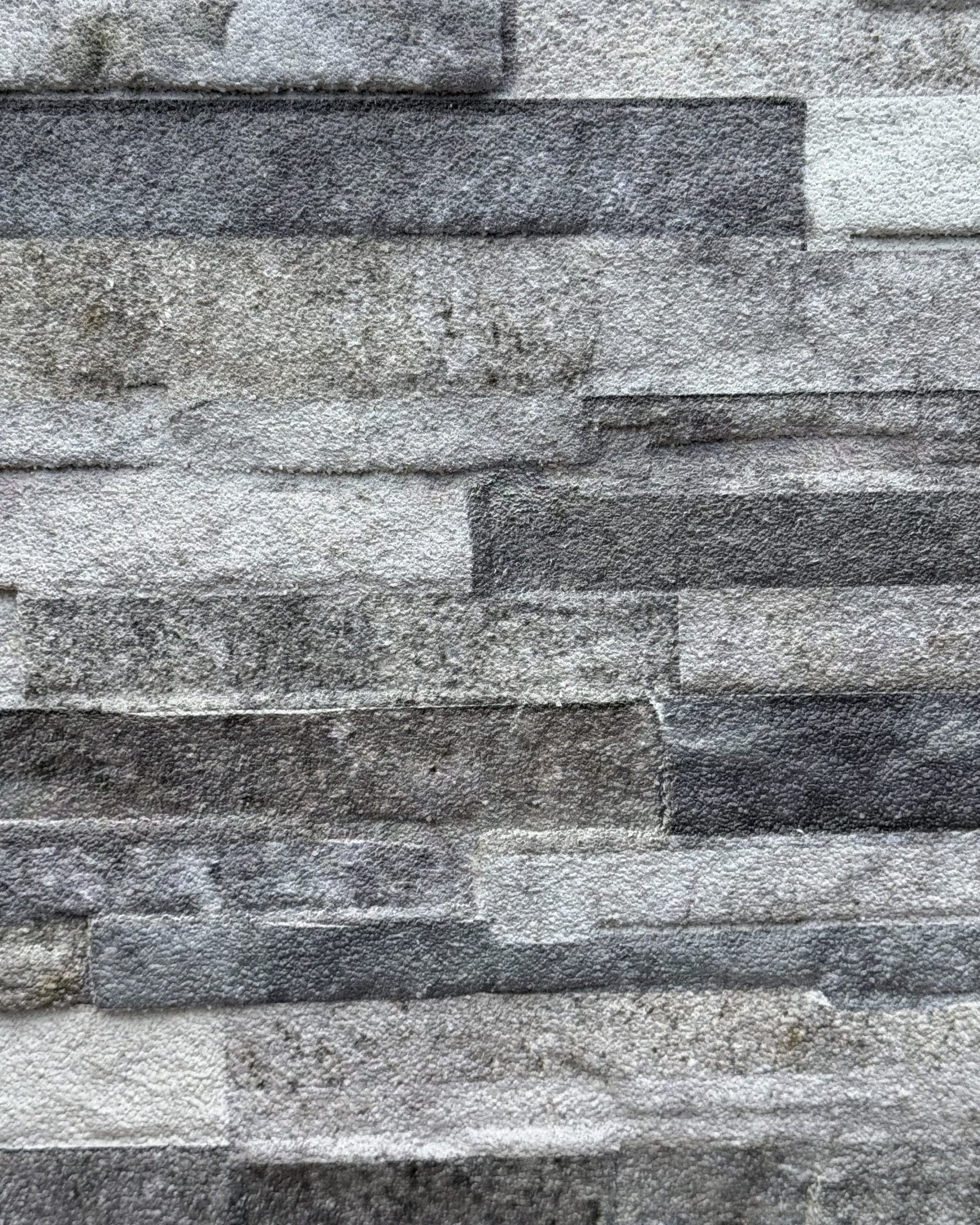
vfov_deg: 34.7
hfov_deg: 28.1
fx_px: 1958
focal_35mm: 54
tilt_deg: -6.7
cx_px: 511
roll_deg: +3.5
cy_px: 547
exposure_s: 1/4098
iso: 64
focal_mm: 6.76
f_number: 1.78
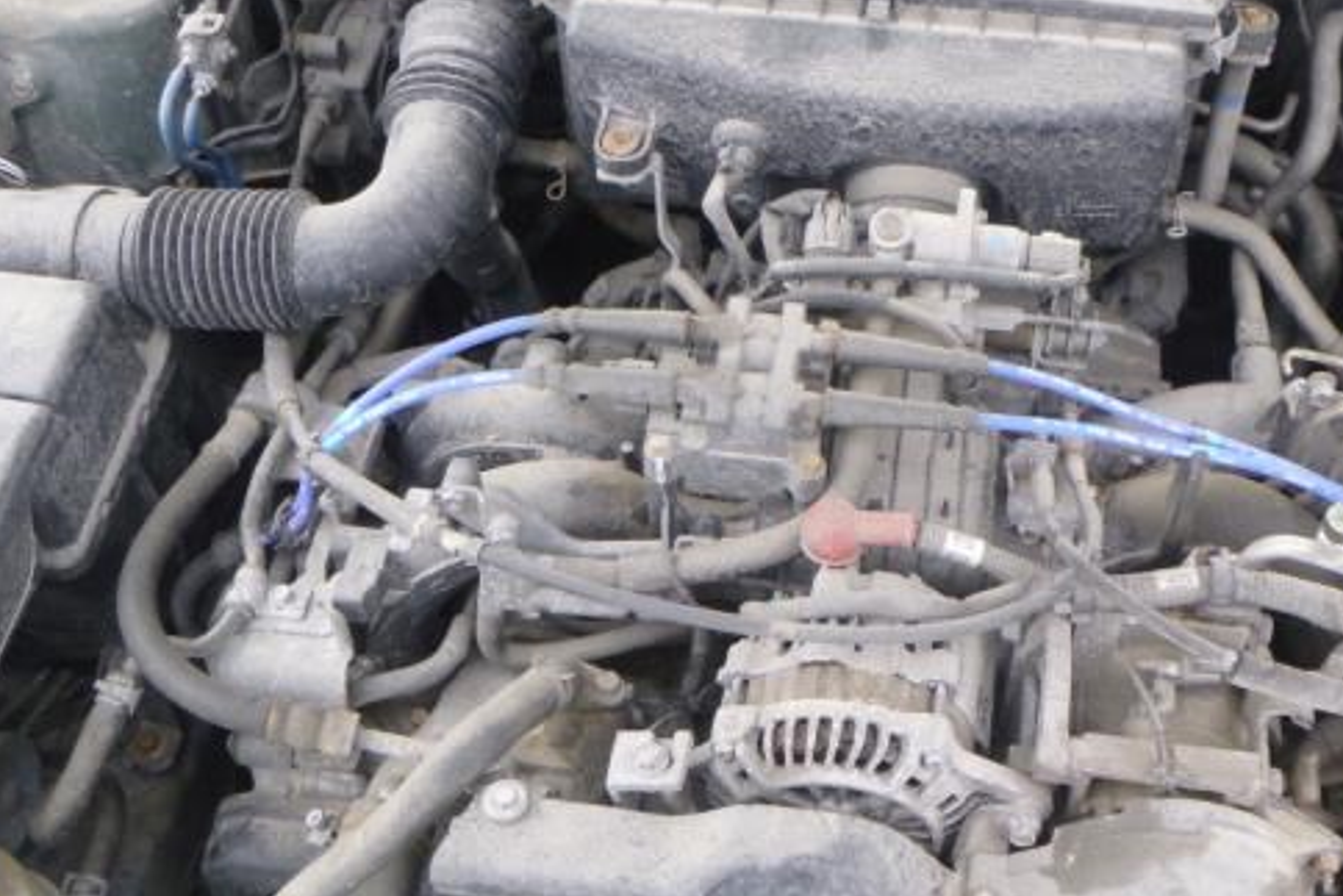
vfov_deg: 31.1
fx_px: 1605
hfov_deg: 45.2
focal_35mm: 43
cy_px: 535
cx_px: 810
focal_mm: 4.5
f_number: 3.9
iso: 125
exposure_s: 1/60
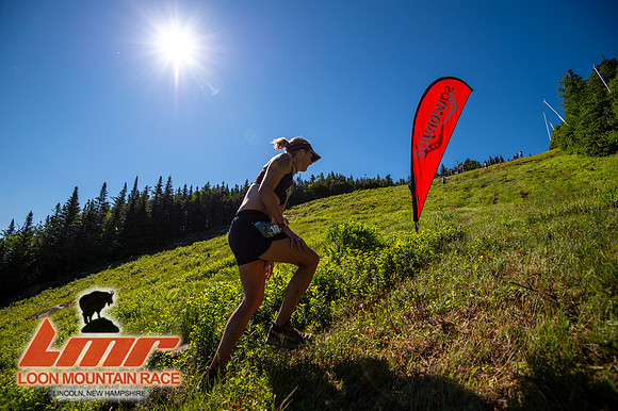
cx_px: 309
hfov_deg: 96.8
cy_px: 206
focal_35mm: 16
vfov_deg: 73.7
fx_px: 274
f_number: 5
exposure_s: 1/1000
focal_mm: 16
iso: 100
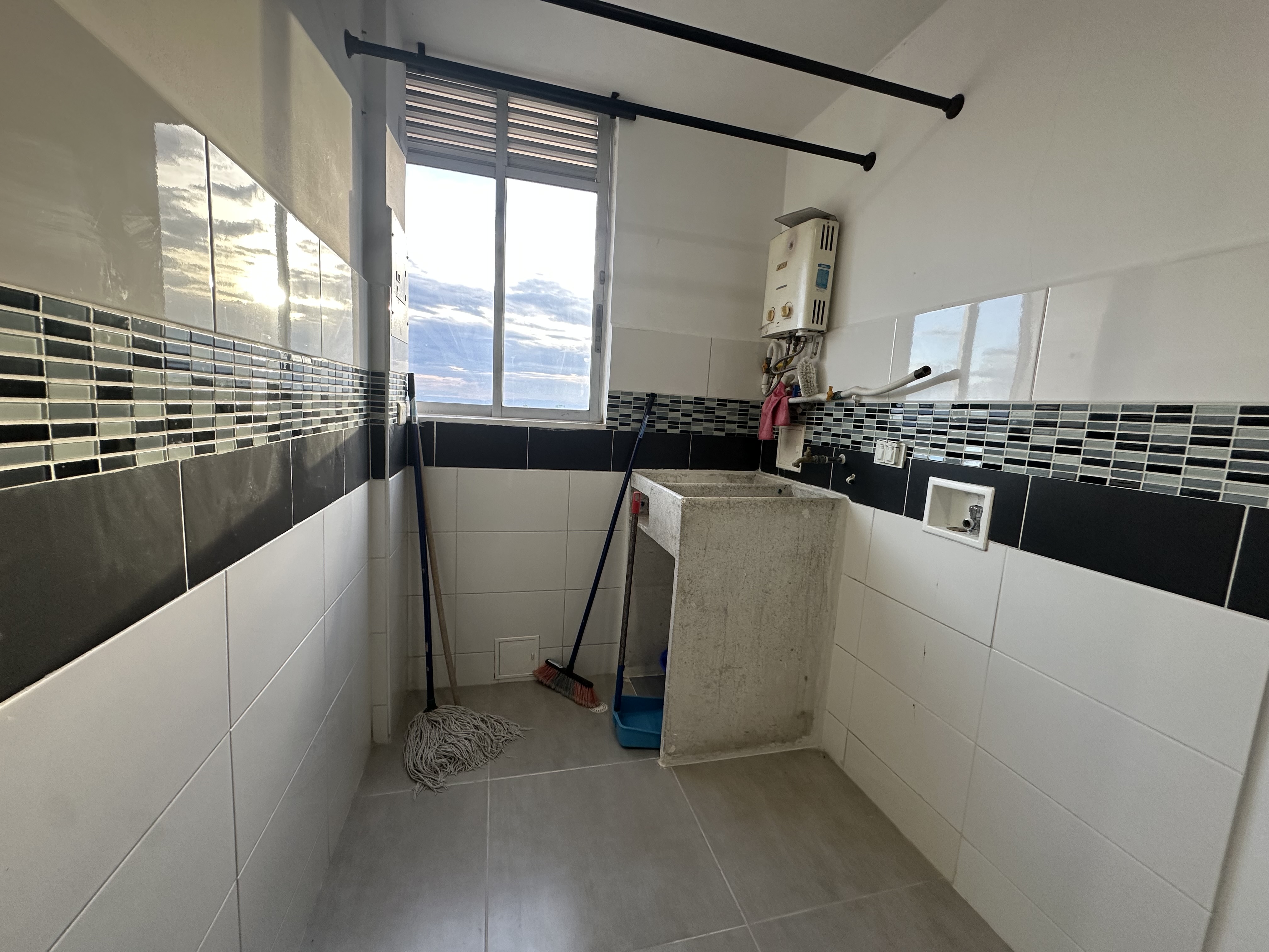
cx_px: 634
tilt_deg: -6.9
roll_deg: -3.1
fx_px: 513
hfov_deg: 102.1
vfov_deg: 85.7
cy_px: 476
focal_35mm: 14
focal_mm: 2.22
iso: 160
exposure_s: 1/100
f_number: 2.2
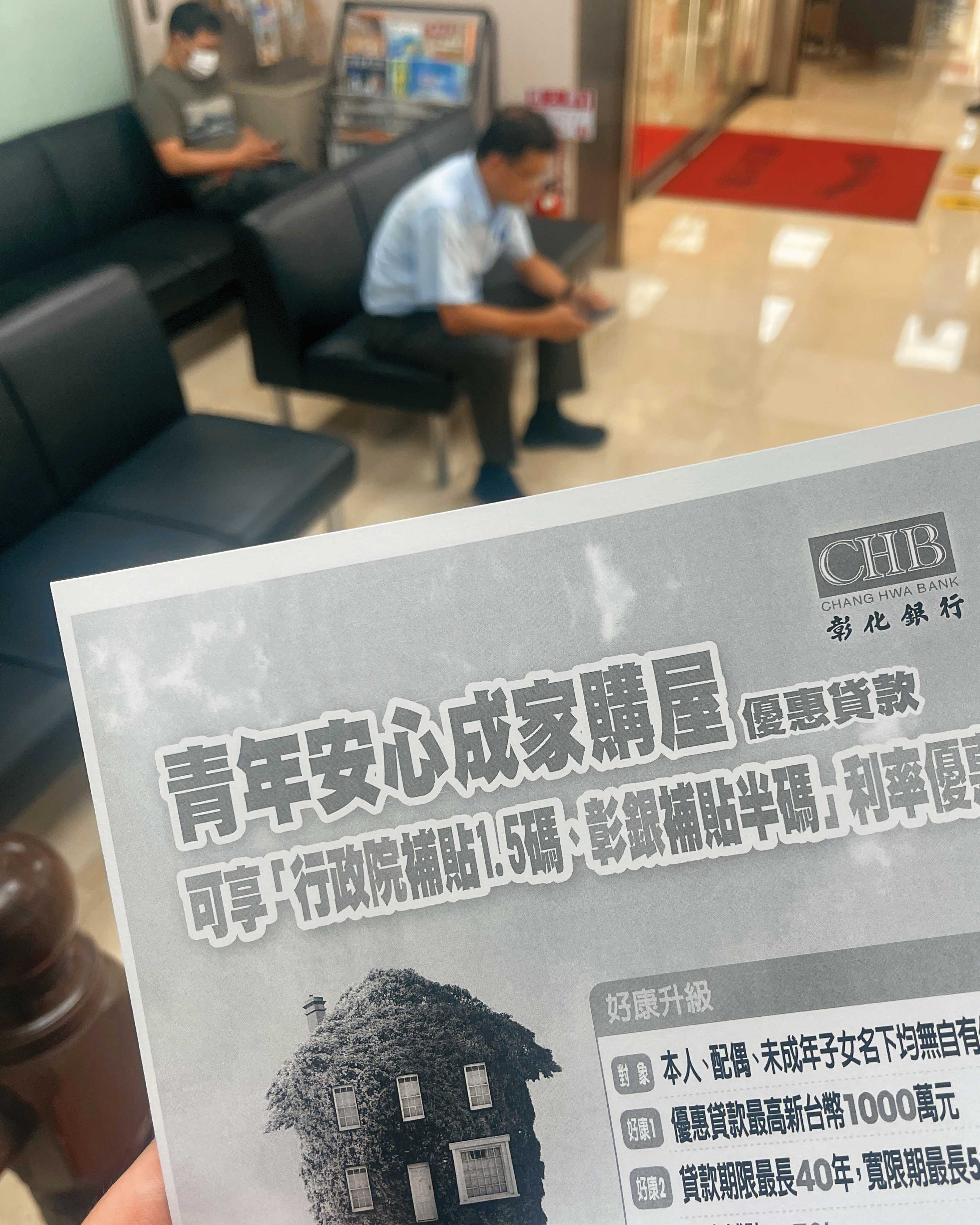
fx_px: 1051
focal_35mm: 29
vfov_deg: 60.4
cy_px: 644
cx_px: 532
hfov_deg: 49.9
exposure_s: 1/120
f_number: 1.6
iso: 100
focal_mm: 5.1
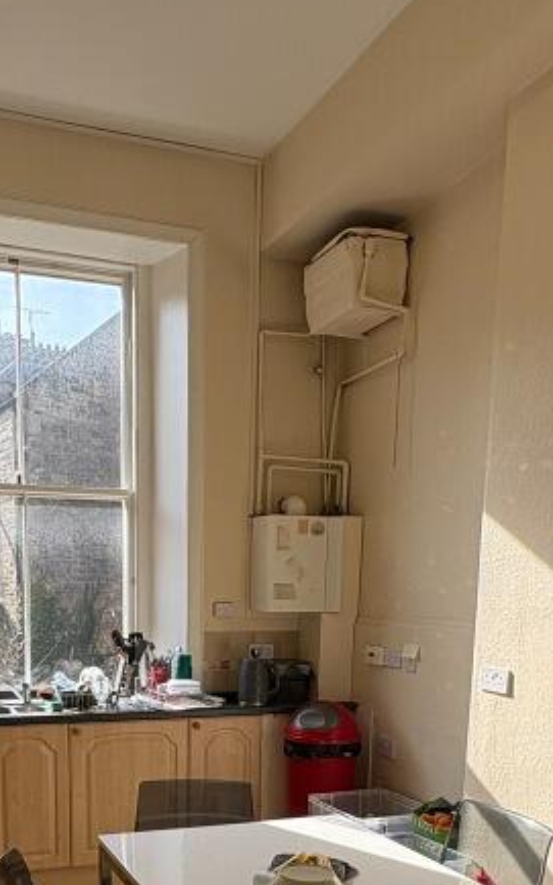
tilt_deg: -8.0
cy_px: 724
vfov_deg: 51.4
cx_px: 192
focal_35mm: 35
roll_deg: +0.0
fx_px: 845
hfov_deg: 36.0
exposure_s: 1/356
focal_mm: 2.22
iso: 40
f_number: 2.2
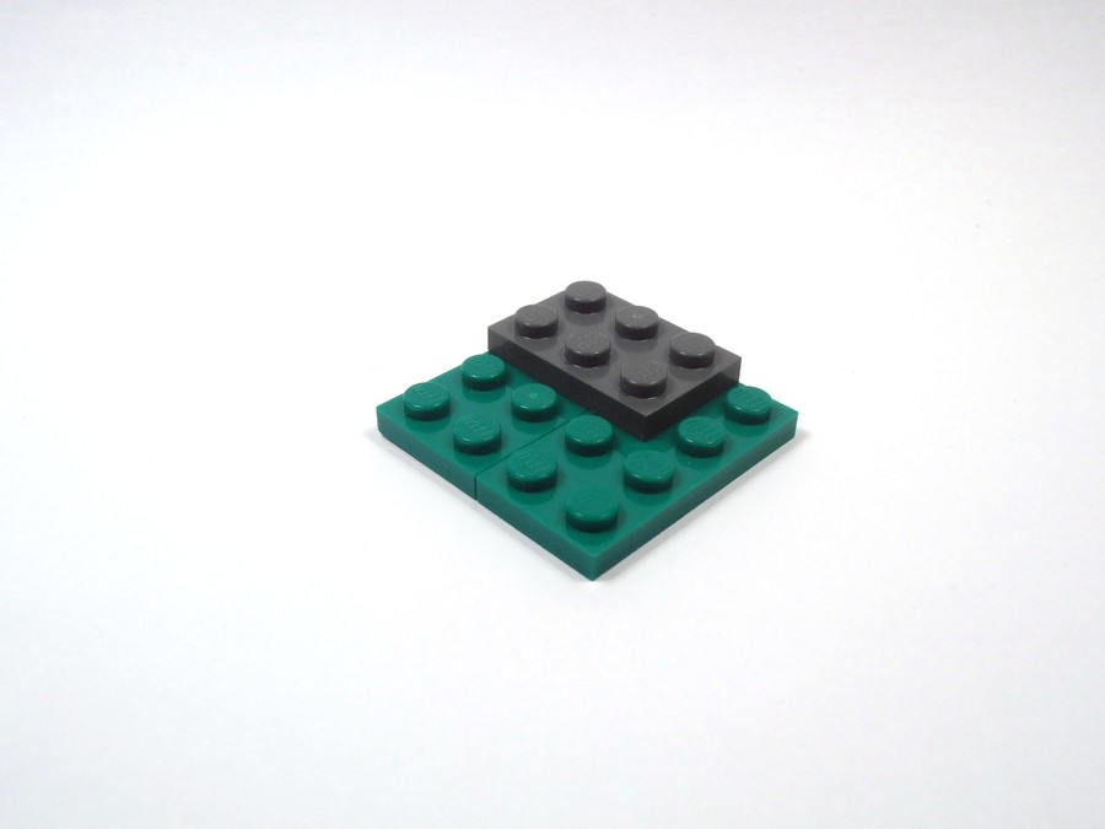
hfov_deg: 50.1
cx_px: 552
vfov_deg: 38.7
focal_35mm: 37
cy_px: 414
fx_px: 1181
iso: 80
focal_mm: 6.61
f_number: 3.9
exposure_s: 1/125
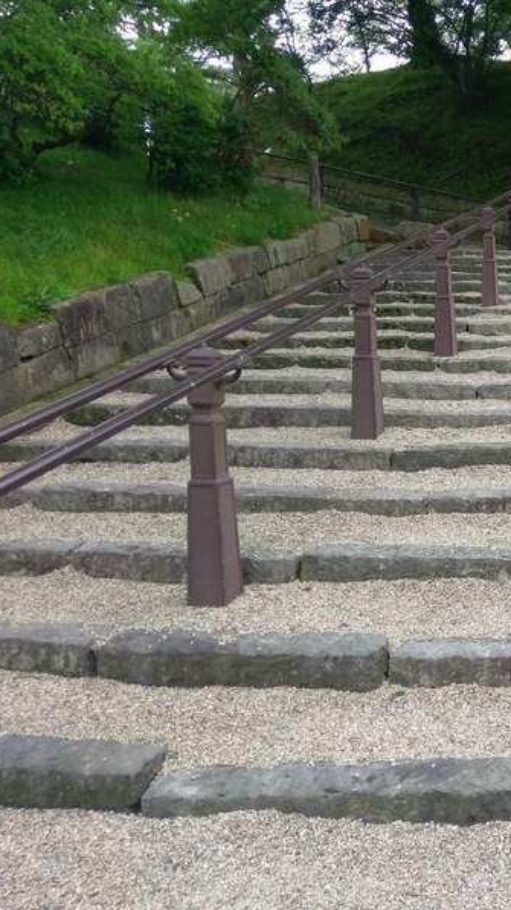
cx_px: 567
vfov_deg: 52.8
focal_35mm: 38
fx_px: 916
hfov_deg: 28.3
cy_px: 457
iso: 125
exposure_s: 1/120
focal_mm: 4.58
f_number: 1.8
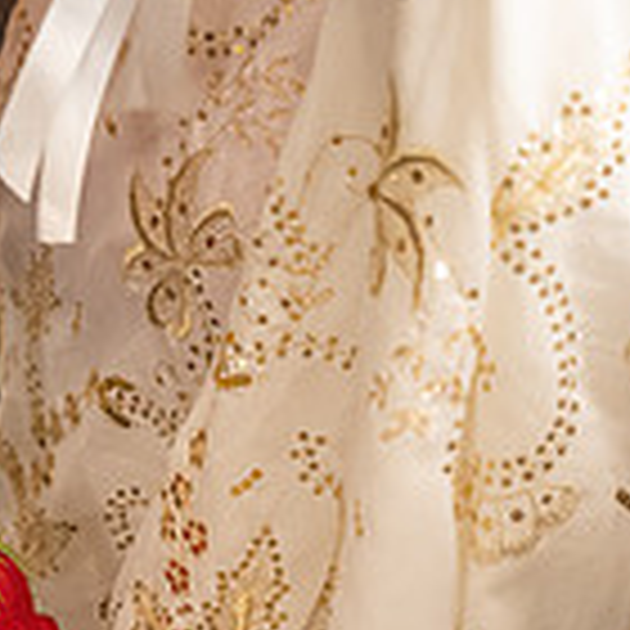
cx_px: 9
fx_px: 3480
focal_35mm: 169
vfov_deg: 10.2
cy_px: 756
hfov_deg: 10.3
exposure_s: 1/160
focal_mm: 62
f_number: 4
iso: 5000
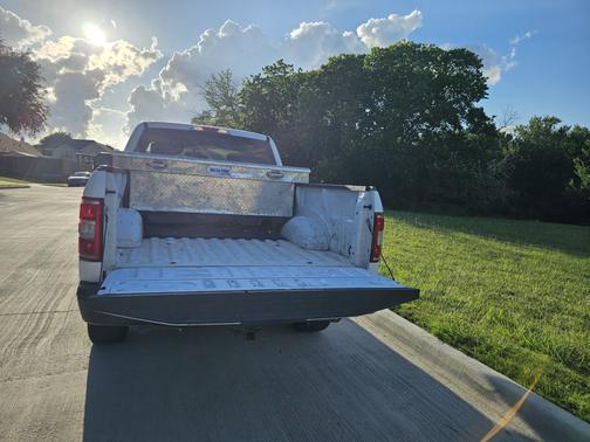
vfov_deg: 58.9
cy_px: 221
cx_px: 295
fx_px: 392
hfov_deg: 73.9
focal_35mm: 23
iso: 10
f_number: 1.7
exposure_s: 1/917
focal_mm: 6.3
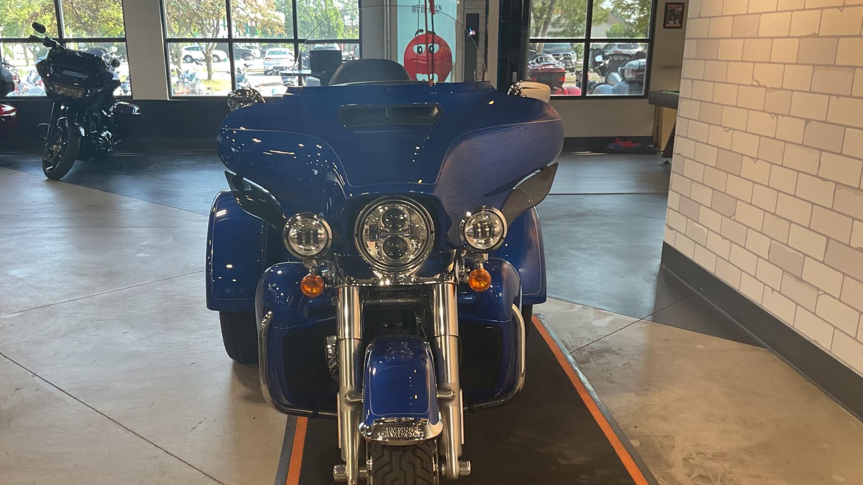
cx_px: 415
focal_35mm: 36
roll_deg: +1.6
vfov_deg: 32.6
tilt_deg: -19.1
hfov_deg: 55.3
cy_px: 321
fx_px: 824
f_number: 1.8
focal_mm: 3
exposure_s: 1/60
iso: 64
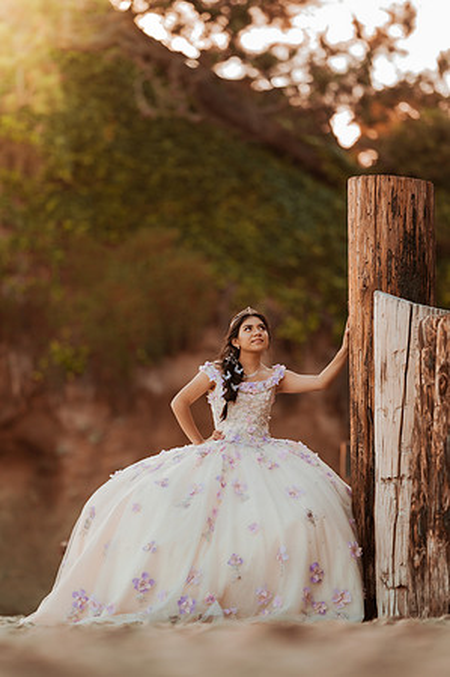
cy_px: 338
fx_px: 2537
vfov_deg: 15.2
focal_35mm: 135
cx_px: 225
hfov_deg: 10.1
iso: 320
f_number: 1.8
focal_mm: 135
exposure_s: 1/500
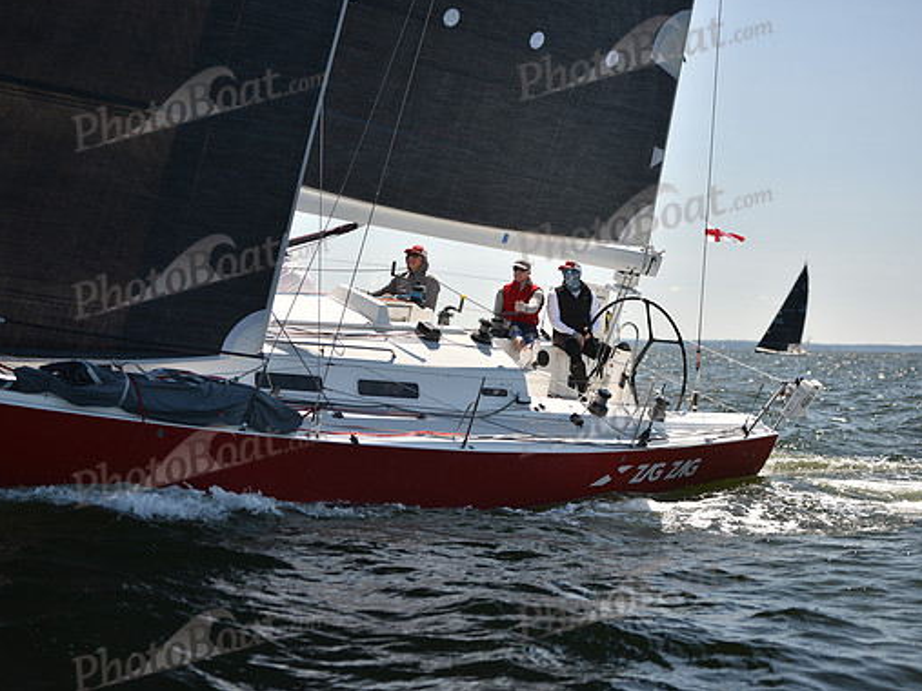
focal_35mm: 77
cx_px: 424
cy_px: 341
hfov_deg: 25.3
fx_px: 2050
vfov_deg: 19.1
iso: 250
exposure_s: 1/1600
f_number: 2.8
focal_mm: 70
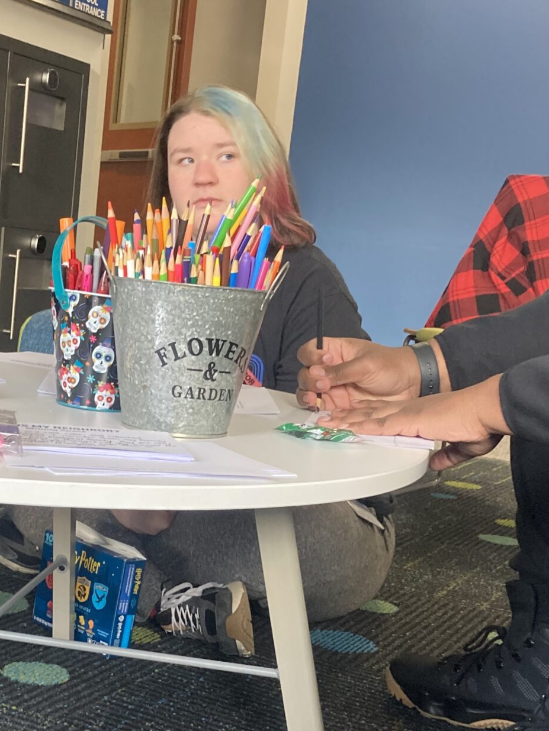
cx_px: 130
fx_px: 1226
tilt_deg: -13.2
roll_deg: -4.8
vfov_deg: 32.8
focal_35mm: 58
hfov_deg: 24.9
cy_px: 522
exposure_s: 1/60
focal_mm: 3.99
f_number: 1.8
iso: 200
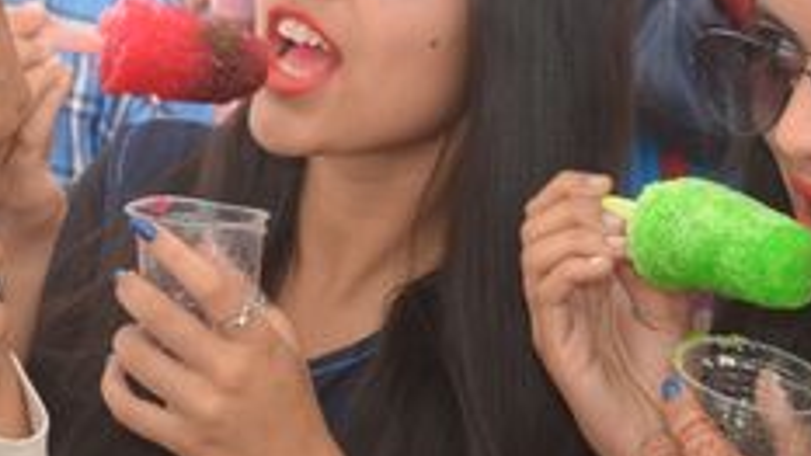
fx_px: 2086
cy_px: 131
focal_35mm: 97
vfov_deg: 12.4
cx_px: 254
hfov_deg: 21.9
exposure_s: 1/200
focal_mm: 24
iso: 400
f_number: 7.1
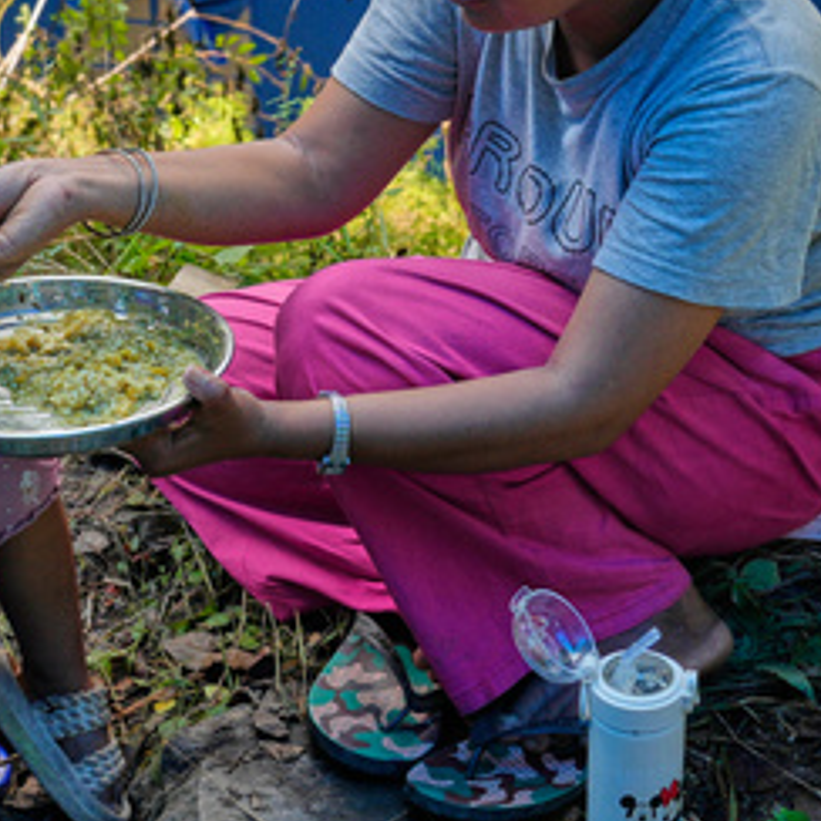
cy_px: 135
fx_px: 2388
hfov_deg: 19.5
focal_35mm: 89
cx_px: 357
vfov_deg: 19.3
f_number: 5
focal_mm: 25
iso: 200
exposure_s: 1/400
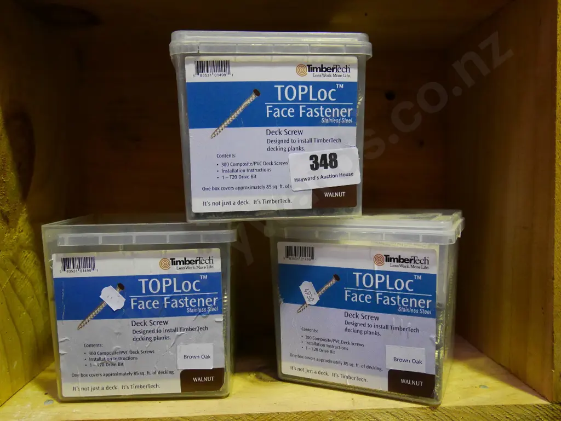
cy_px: 210
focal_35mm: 30
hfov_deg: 59.9
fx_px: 486
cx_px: 280
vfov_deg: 46.8
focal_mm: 15
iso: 3200
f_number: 4
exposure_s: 1/125
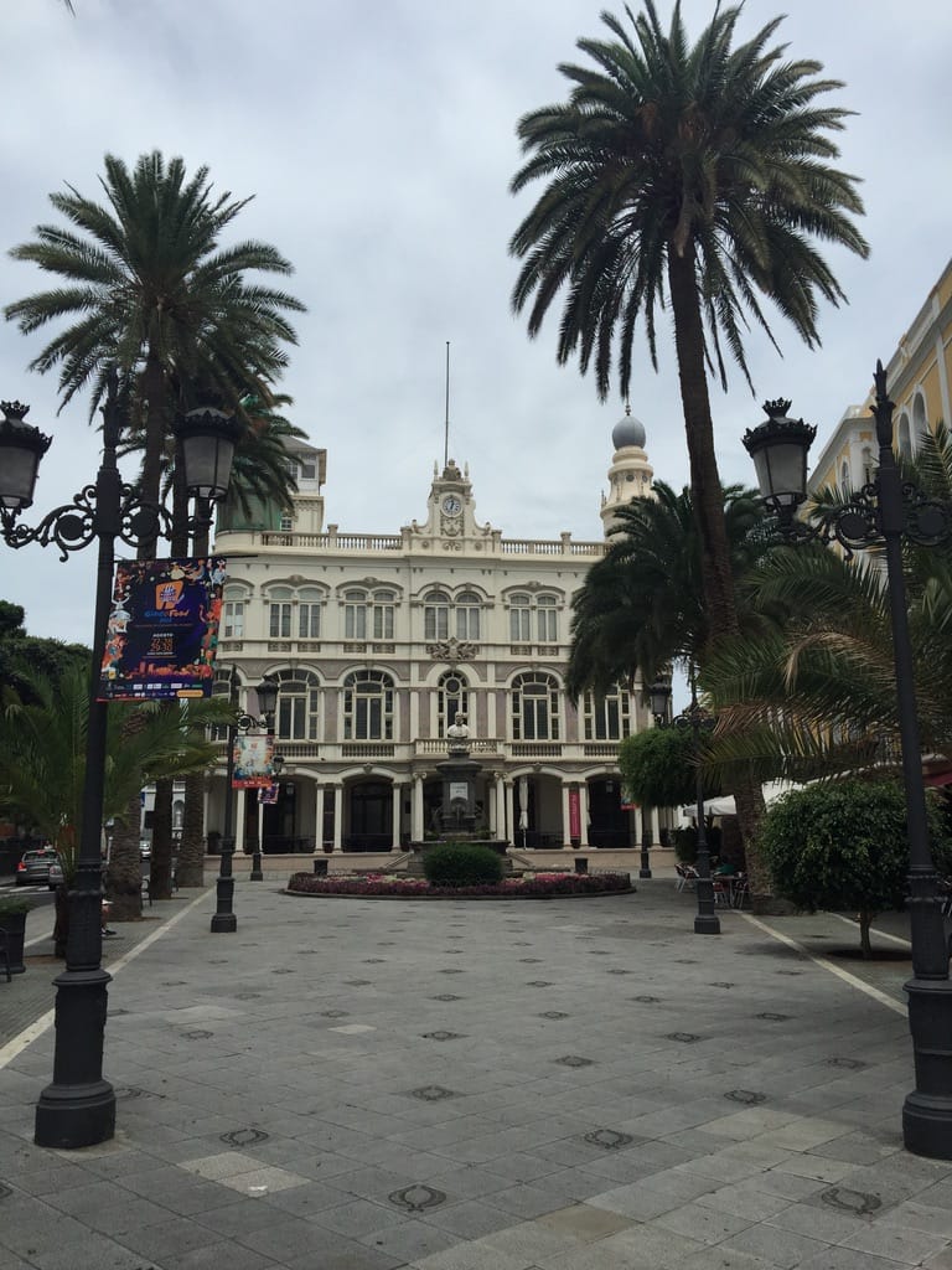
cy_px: 635
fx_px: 1063
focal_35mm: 29
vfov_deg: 61.7
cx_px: 476
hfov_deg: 48.2
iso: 32
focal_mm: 4.15
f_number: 2.2
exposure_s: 1/4405
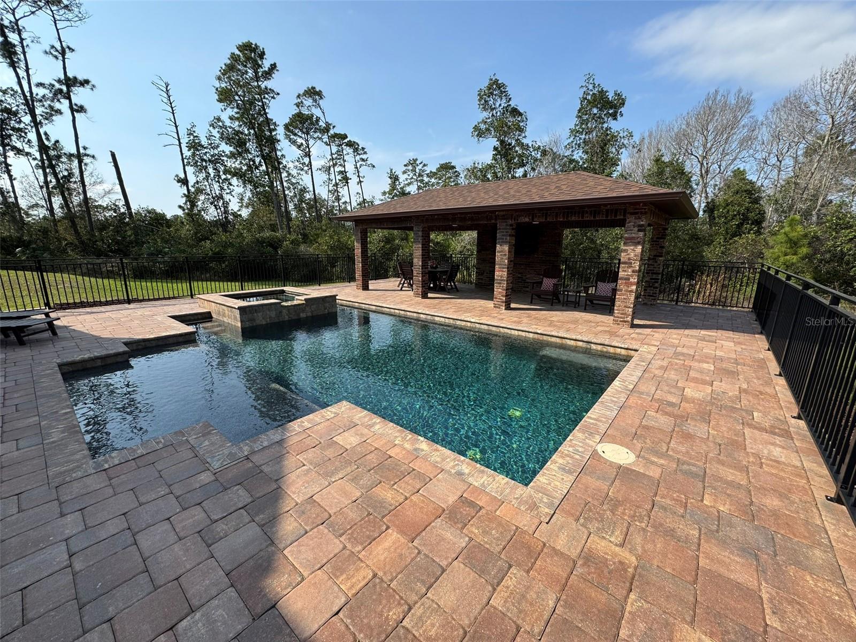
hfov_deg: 102.1
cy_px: 321
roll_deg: -0.1
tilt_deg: -13.5
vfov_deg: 85.7
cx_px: 428
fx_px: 346
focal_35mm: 14
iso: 40
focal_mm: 2.22
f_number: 2.2
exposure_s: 1/1020
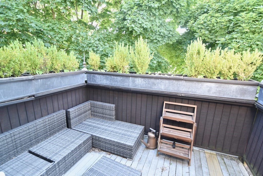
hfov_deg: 95.0
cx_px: 132
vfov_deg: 72.1
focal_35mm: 16
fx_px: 121
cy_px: 88
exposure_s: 1/100
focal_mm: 11
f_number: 5
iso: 800
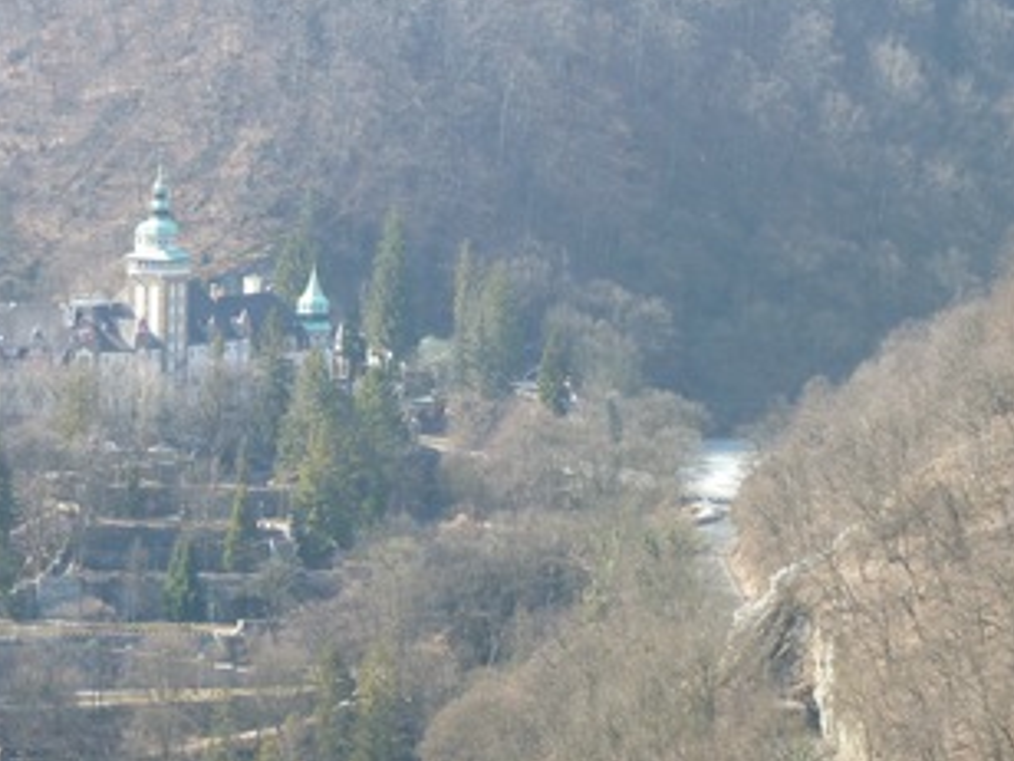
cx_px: 438
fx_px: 4218
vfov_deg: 10.3
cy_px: 418
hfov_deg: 13.7
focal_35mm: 144
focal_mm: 18.2
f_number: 4.4
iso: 80
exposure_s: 1/100
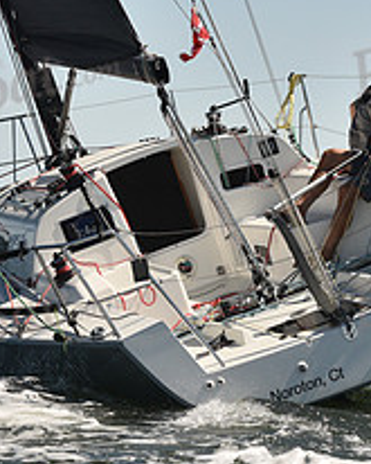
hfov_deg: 6.4
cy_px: 186
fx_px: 3333
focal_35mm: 243
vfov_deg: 7.9
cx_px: 238
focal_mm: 92
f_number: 5
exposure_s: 1/1250
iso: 250
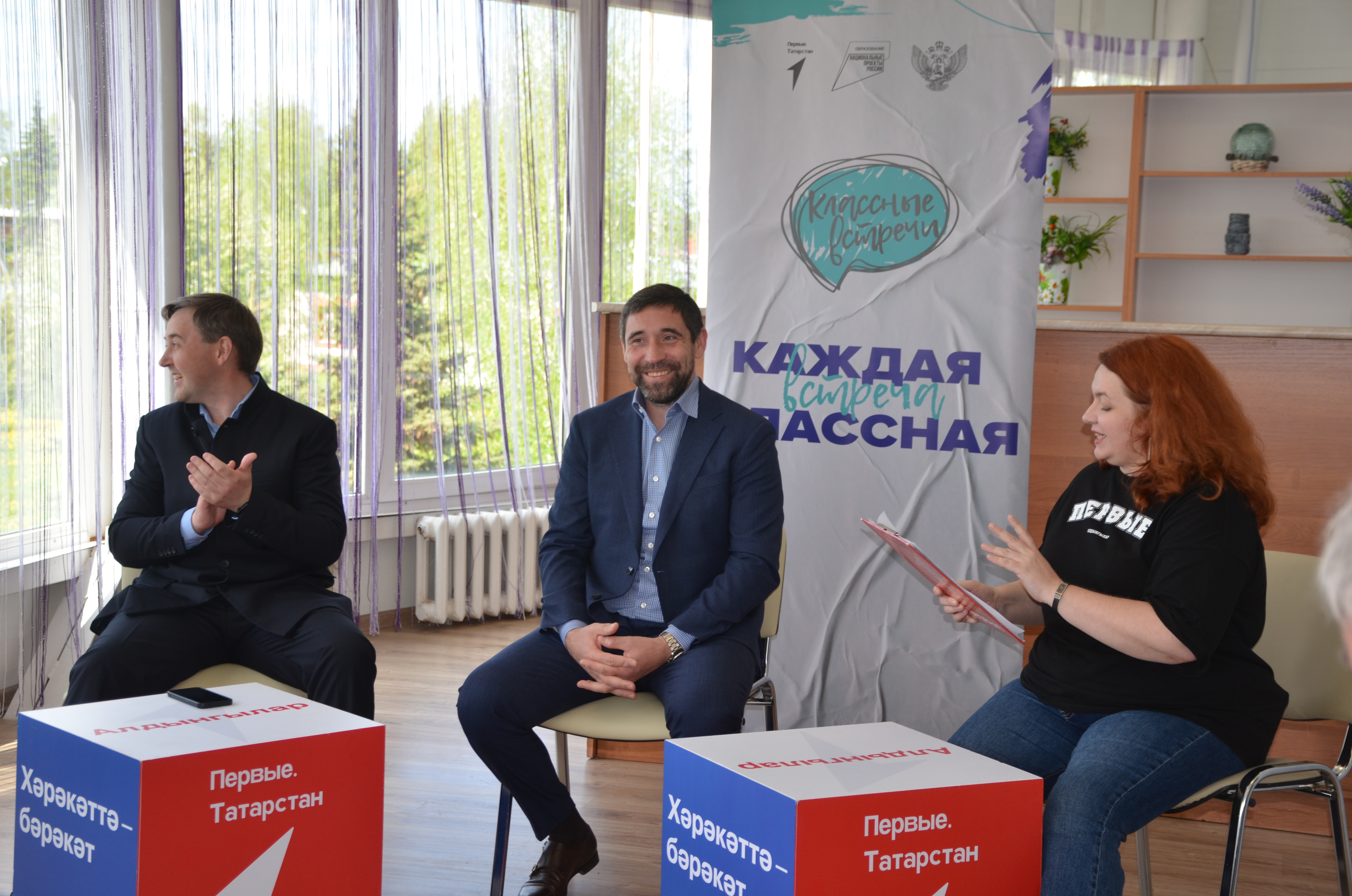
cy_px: 448
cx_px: 676
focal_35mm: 60
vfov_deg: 22.5
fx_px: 2249
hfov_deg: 33.5
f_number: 4.5
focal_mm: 40
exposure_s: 1/200
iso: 200
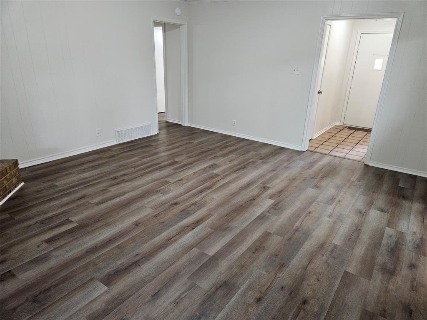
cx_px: 214
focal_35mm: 23
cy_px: 160
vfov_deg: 58.9
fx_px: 284
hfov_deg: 73.9
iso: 640
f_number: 1.8
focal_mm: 5.4
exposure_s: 1/120
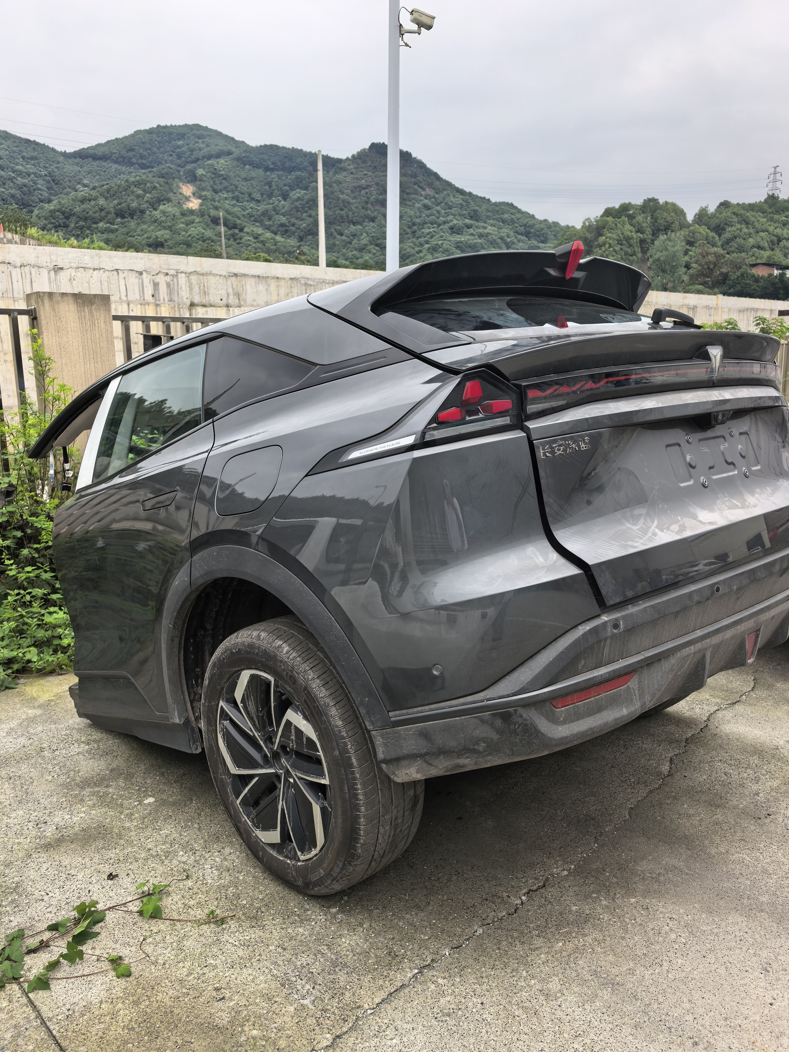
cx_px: 405
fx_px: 790
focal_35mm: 26
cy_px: 550
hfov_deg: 53.1
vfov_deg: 67.3
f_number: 2
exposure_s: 1/1267
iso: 50
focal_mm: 6.98
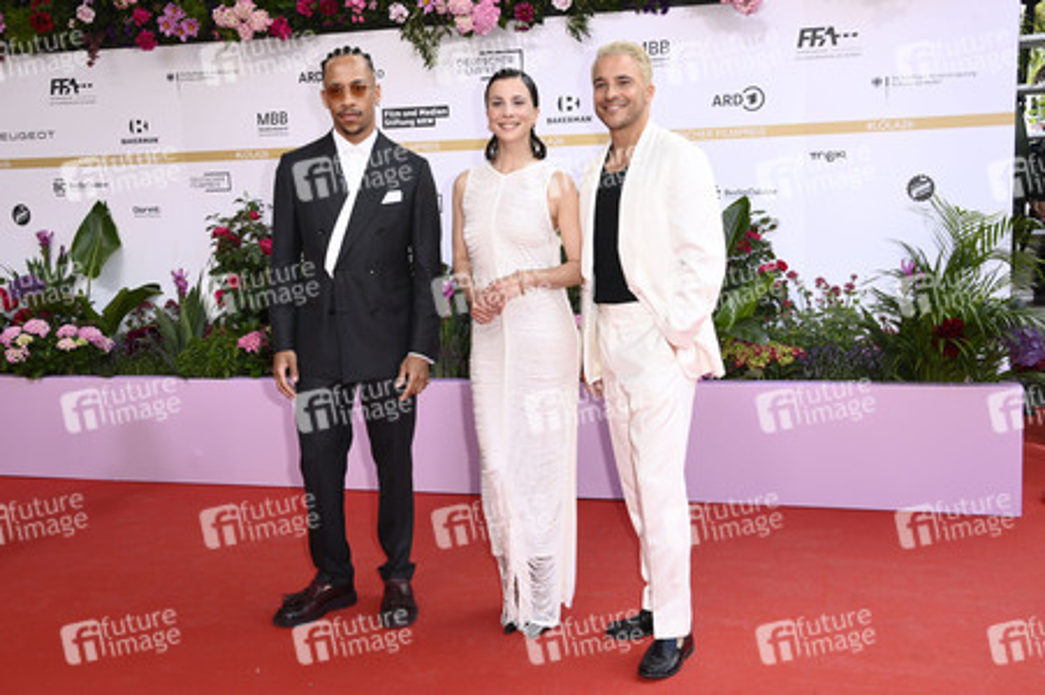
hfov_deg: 50.7
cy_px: 348
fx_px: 1102
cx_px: 522
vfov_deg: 35.0
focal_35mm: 38
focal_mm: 38
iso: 500
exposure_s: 1/250
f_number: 6.3
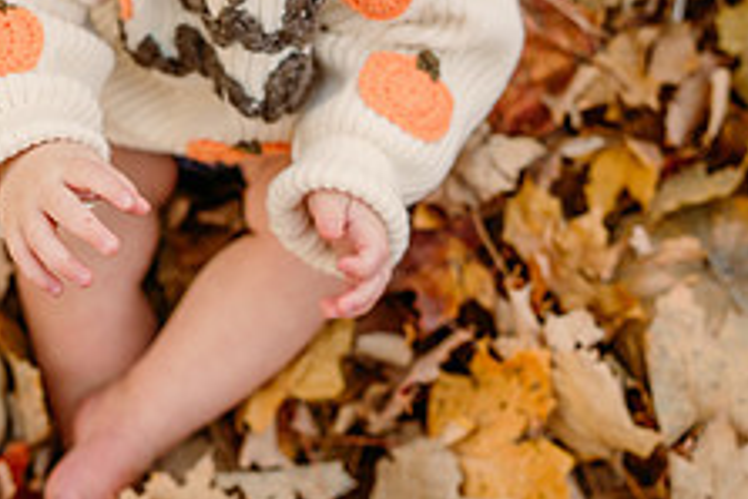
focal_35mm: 91
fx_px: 1892
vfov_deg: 14.6
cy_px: -79
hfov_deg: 22.1
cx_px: 178
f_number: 2.2
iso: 250
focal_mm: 35
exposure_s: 1/400
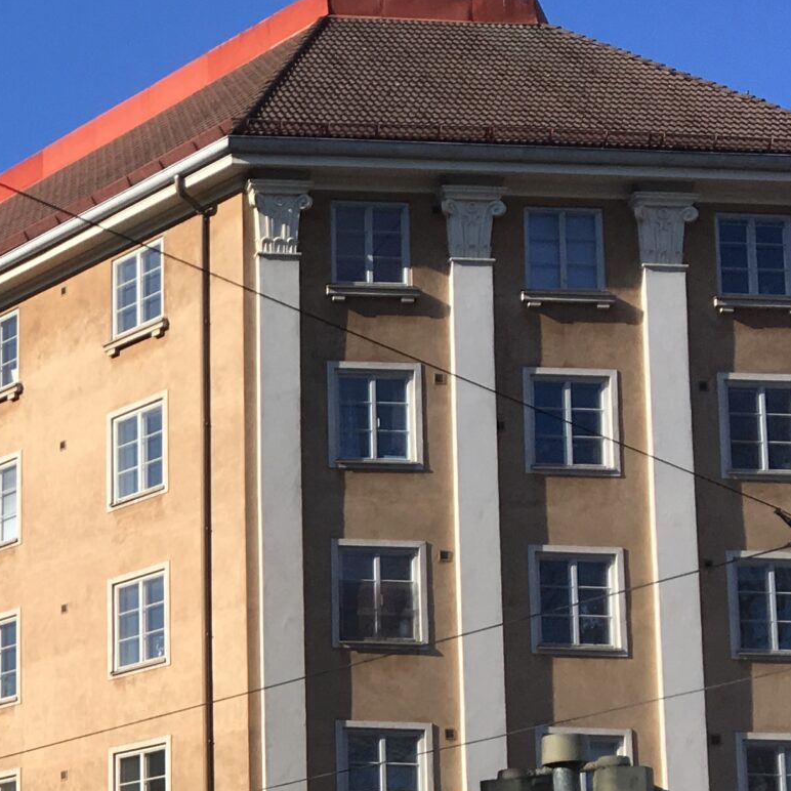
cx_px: -259
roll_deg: -0.9
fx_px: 2197
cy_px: 784
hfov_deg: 18.8
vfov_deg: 19.8
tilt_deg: +9.7
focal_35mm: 85
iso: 25
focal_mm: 4.15
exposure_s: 1/1538
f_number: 2.2
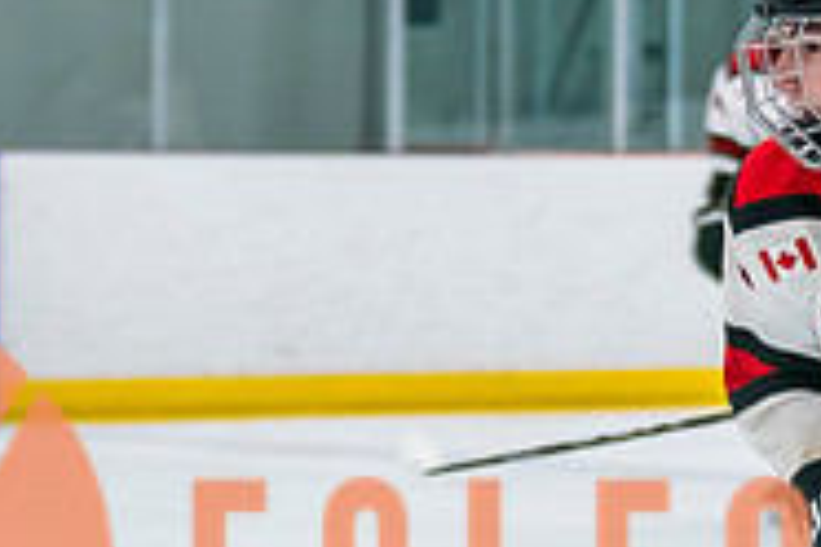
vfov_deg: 3.9
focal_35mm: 355
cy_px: 476
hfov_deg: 5.8
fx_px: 8095
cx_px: 1169
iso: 1600
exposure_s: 1/640
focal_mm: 75
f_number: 2.8
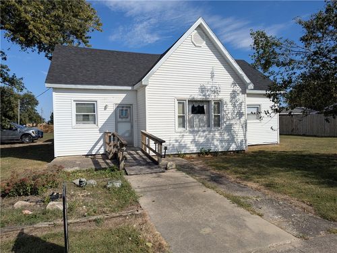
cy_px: 126
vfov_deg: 56.9
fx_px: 234
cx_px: 168
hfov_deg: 71.5
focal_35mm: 24
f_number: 1.85
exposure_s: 1/4348
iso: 63
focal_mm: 6.81
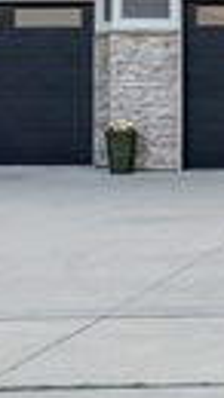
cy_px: 106
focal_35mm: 109
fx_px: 1152
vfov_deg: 19.5
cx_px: 494
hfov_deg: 10.0
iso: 64
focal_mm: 5.96
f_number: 1.6
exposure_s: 1/945
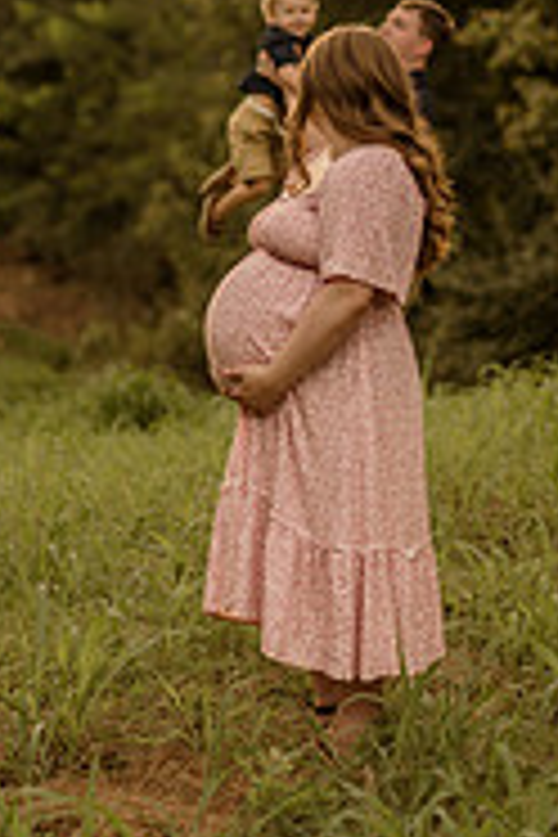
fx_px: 2813
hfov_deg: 11.3
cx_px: 320
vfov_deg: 16.8
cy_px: 153
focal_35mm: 121
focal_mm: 50
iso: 125
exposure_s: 1/800
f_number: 1.8
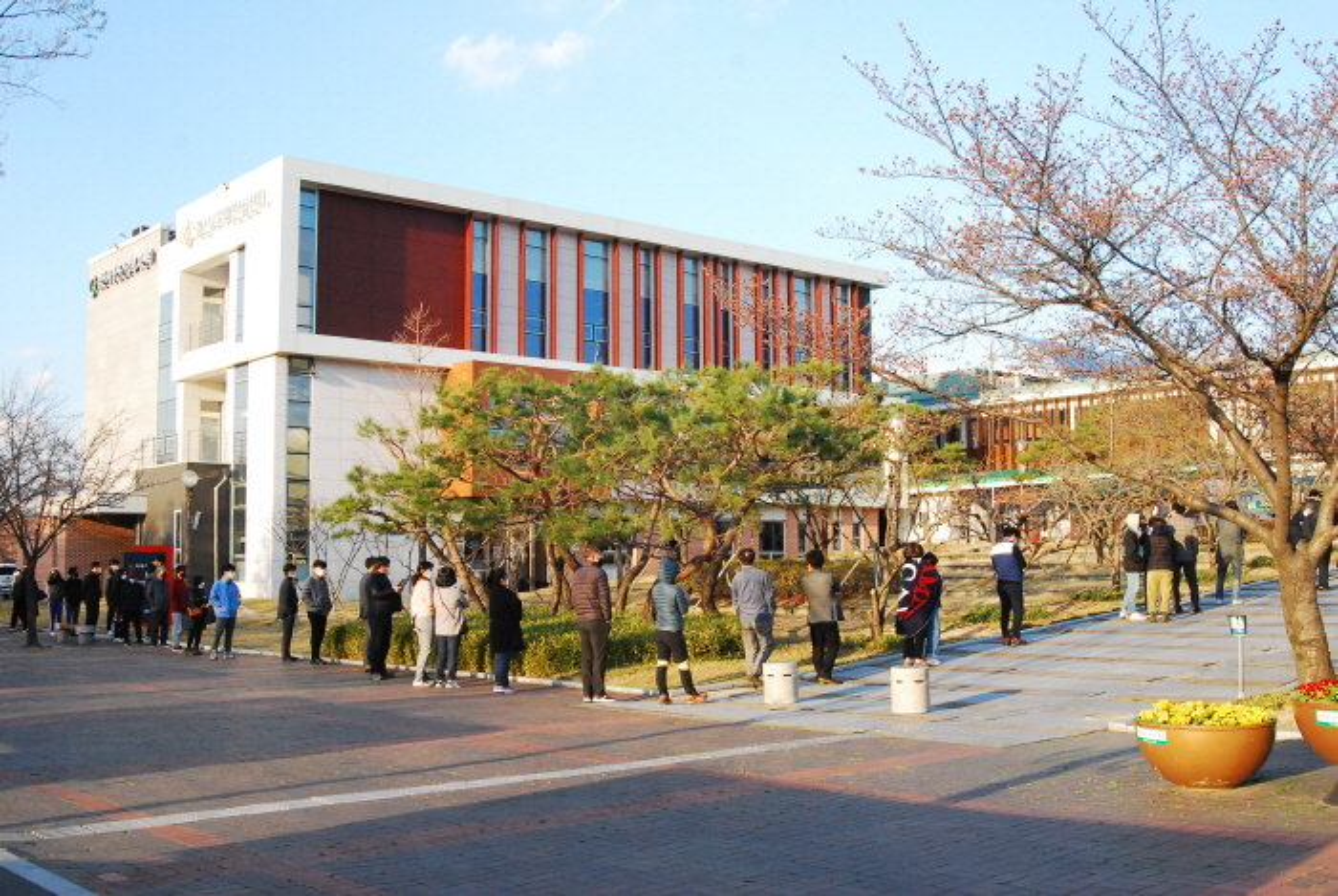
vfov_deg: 37.0
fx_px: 1340
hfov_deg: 53.1
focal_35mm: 36
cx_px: 669
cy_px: 448
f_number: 10
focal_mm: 24
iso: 1000
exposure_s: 1/320
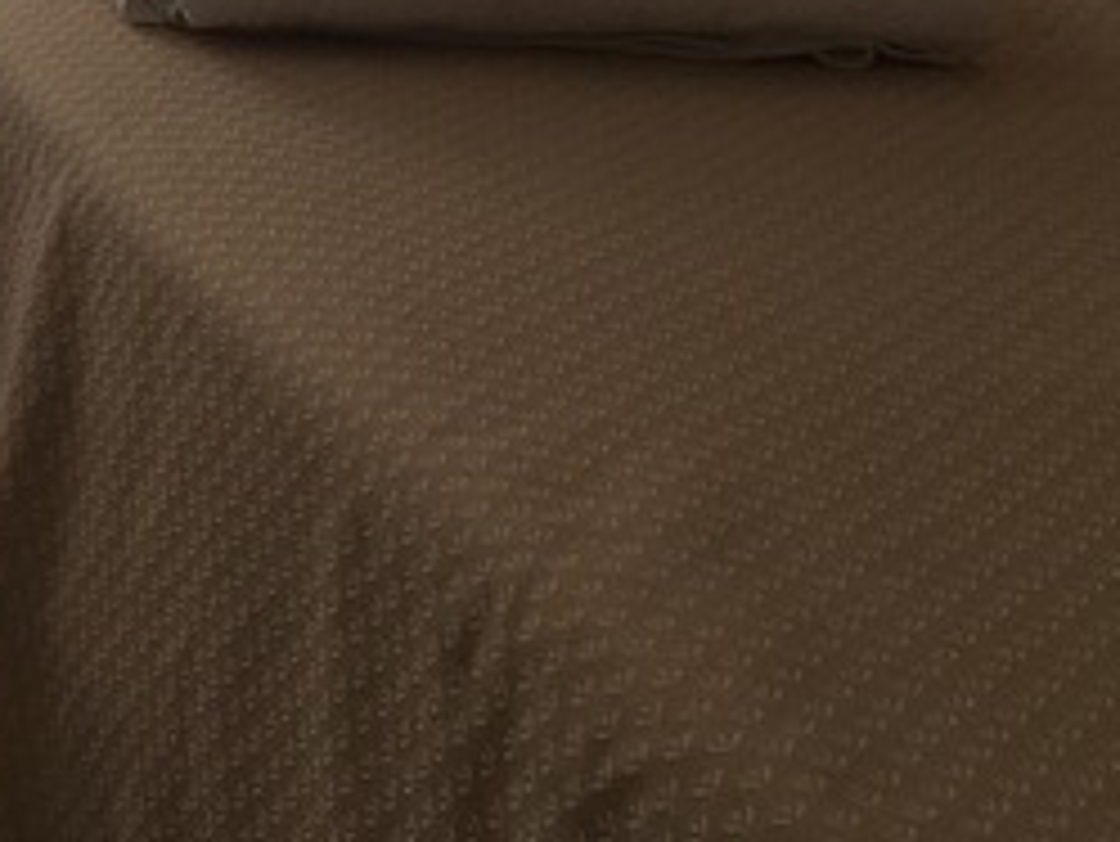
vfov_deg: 14.8
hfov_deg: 19.6
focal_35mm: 93
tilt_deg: -7.0
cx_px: -279
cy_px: -401
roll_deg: -0.8
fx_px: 3010
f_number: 2.2
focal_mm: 4.15
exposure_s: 1/50
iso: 25
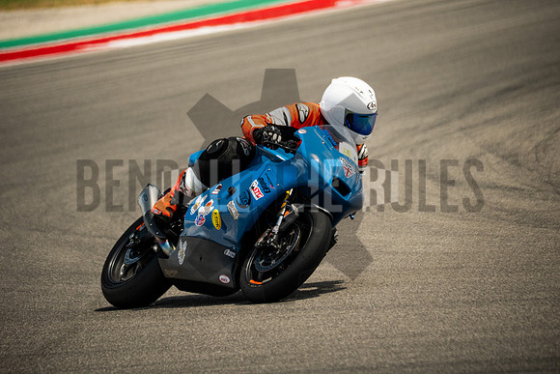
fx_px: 9335
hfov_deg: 3.4
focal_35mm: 600
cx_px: 280
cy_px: 187
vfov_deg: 2.3
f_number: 5.6
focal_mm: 400
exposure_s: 1/1600
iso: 640
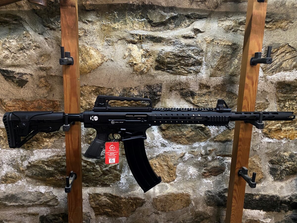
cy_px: 112
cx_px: 148
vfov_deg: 53.1
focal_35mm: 26
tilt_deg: -10.5
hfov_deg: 67.3
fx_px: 223
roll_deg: -1.8
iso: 320
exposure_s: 1/33
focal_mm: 4.25
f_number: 1.8
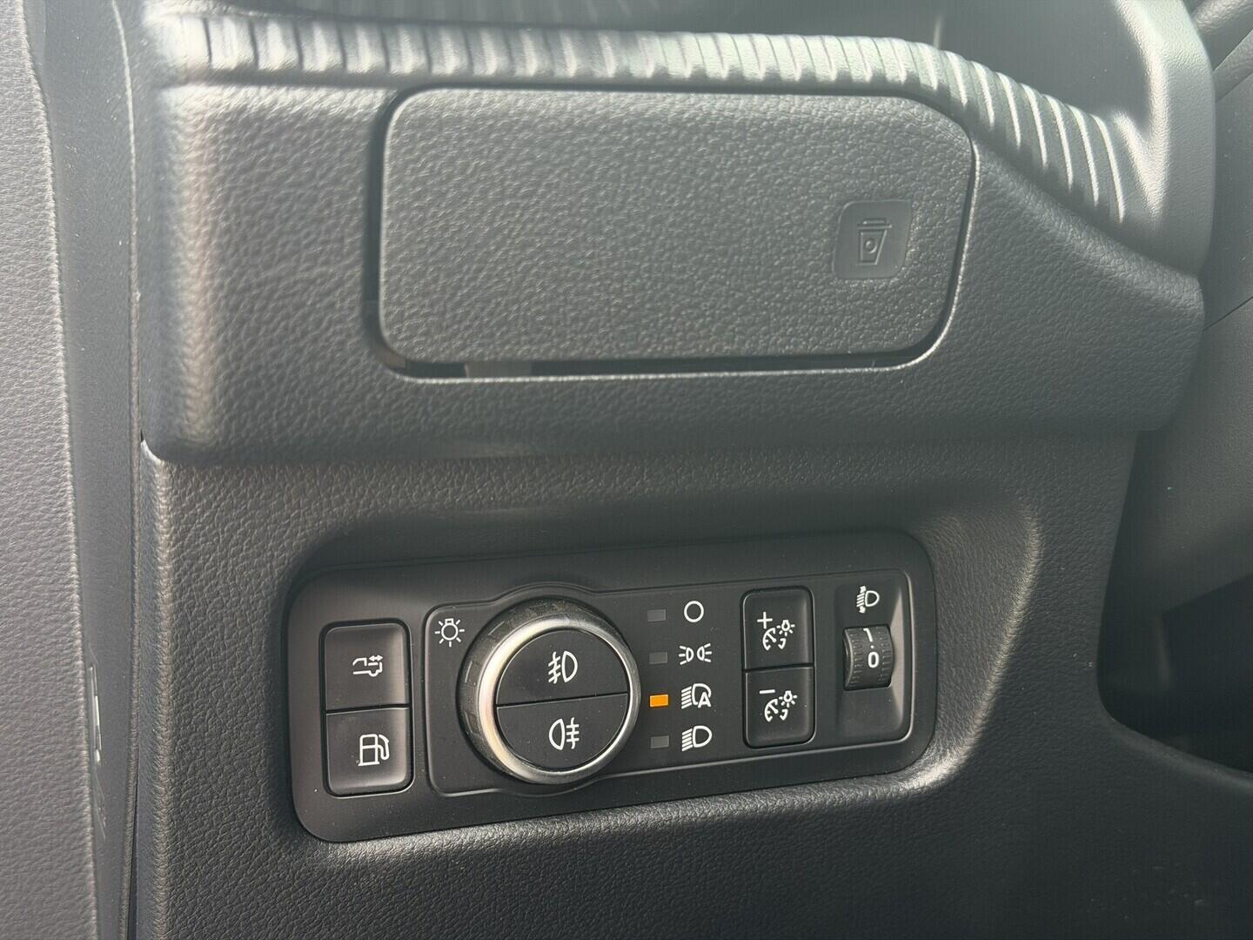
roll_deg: +1.4
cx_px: 626
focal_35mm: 48
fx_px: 1737
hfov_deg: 39.7
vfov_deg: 30.3
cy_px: 470
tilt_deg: -6.0
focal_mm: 6.76
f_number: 1.78
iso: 160
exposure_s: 1/145
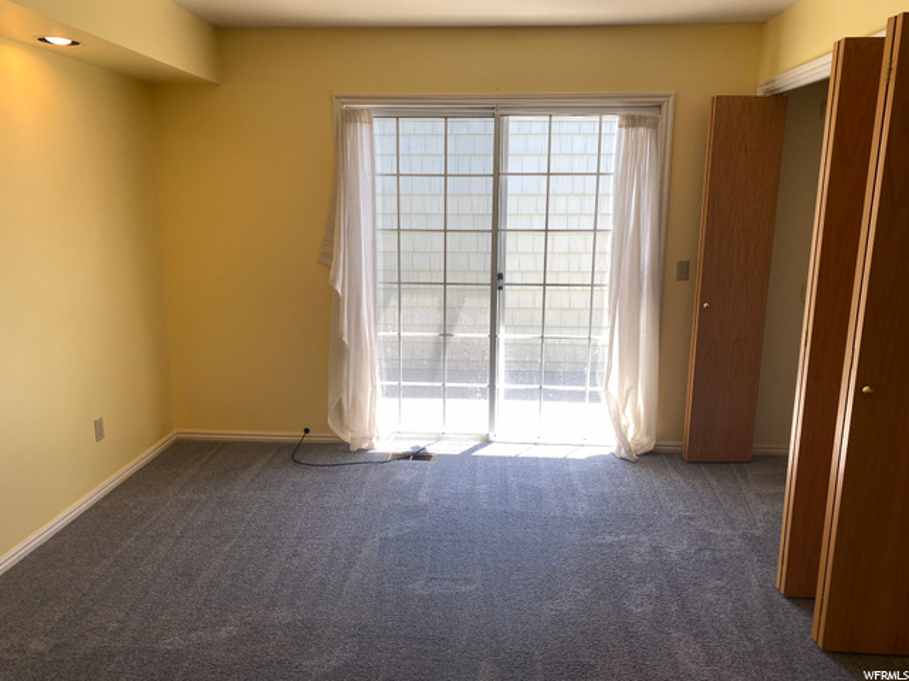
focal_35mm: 26
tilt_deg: -10.4
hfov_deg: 67.3
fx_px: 683
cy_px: 340
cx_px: 454
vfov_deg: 53.1
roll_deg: -0.8
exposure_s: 1/120
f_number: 1.8
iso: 32
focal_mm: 4.25
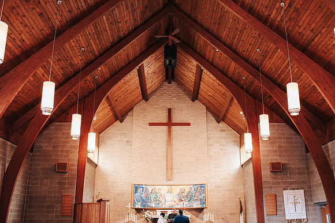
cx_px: 180
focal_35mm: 39
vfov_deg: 34.4
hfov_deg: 49.7
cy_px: 104
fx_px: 361
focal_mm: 35
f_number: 3.2
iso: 900
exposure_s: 1/125
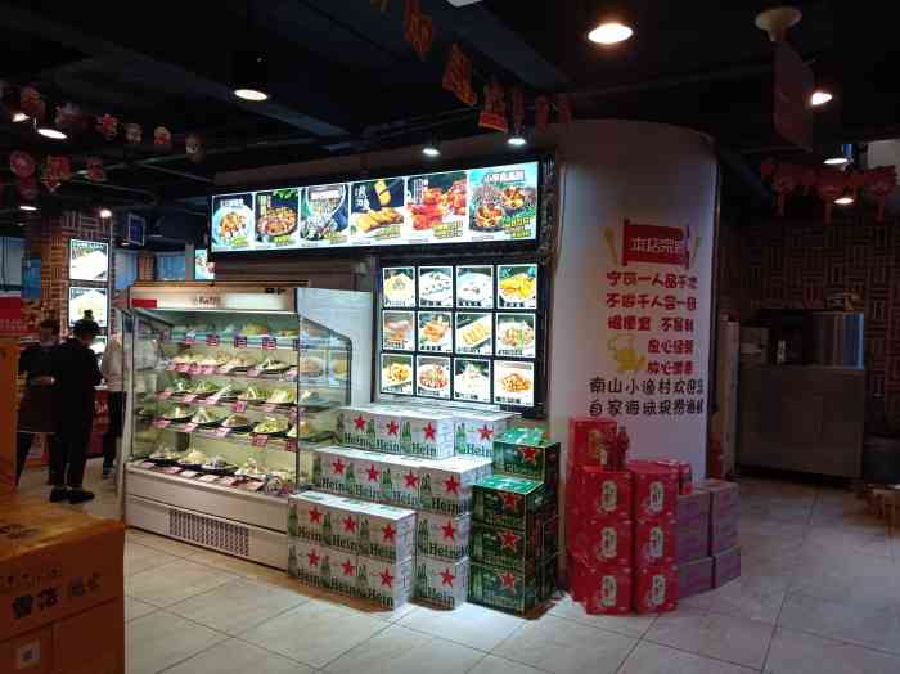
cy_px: 337
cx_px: 450
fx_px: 727
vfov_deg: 49.7
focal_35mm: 28
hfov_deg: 63.5
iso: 100
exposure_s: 1/108
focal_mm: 4.74
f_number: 1.79
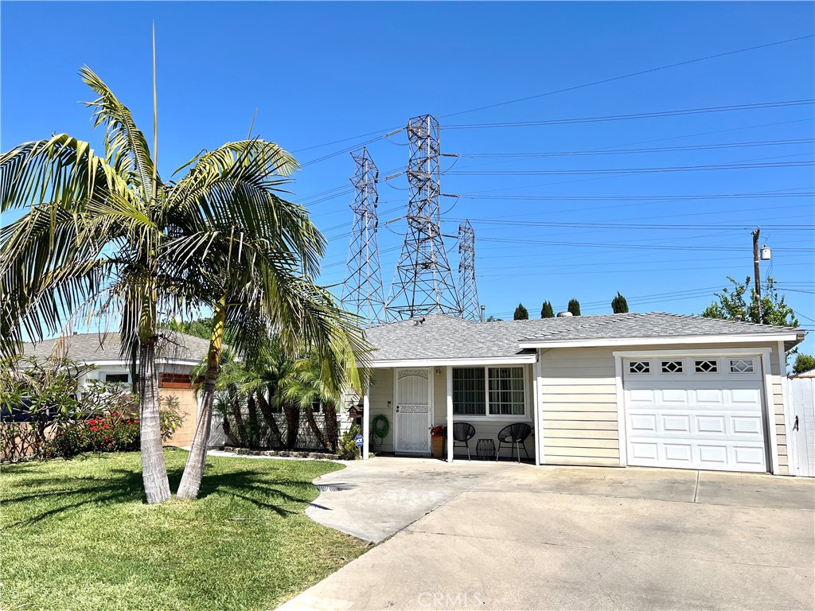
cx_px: 408
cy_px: 306
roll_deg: +0.1
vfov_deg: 53.1
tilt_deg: +9.9
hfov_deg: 67.3
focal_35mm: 26
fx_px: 612
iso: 50
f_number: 1.6
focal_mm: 5.1
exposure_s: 1/4854
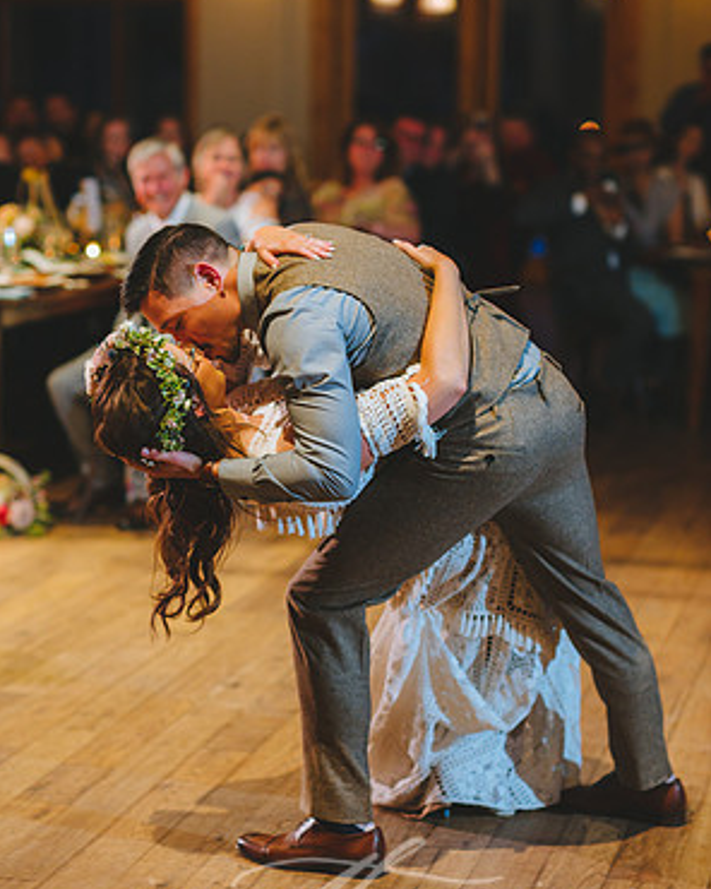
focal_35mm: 97
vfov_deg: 19.8
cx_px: 354
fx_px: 2551
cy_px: 466
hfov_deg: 15.9
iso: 2000
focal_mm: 85
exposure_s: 1/100
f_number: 2.2
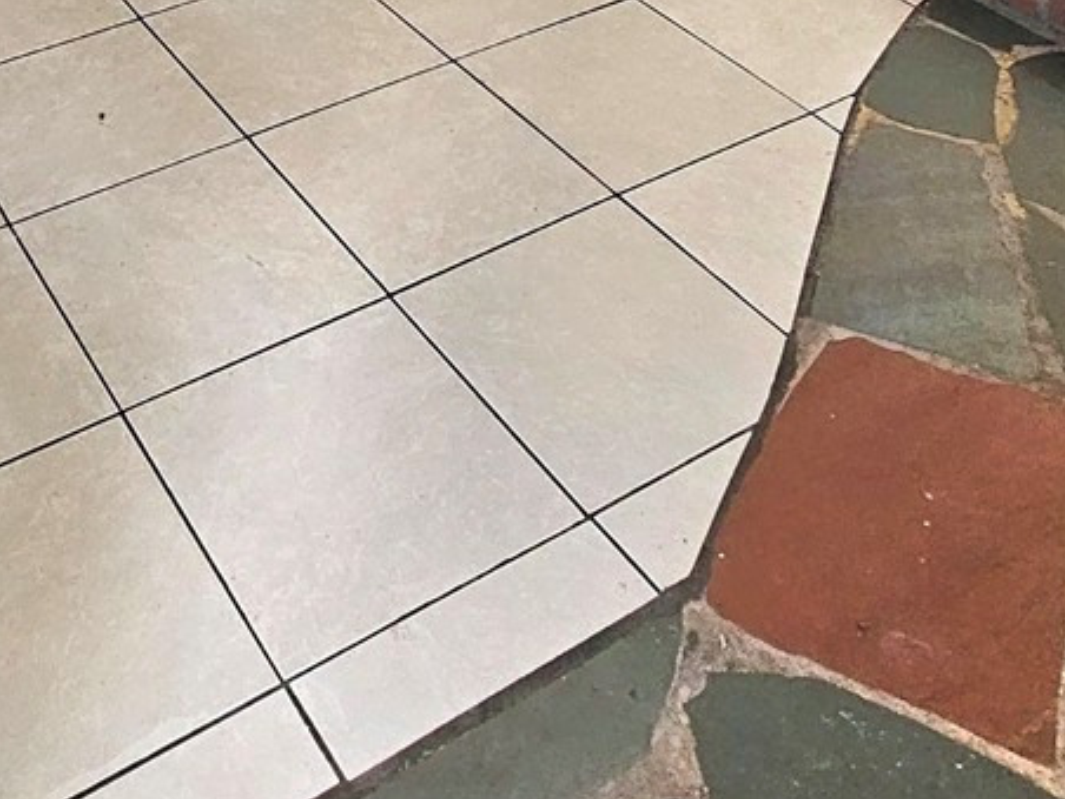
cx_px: 217
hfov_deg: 39.6
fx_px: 1415
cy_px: -530
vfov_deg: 22.7
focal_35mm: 46
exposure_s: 1/60.2
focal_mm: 2.2
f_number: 2.2
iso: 250
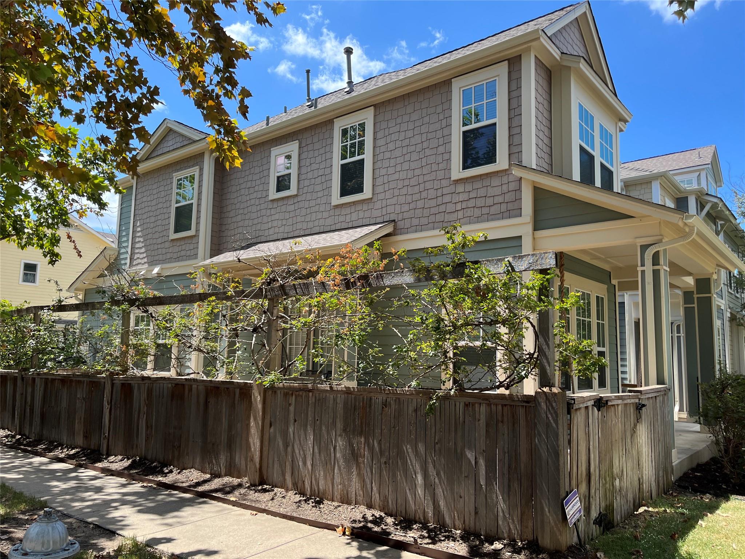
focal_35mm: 26
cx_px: 372
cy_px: 280
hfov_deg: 67.3
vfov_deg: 53.1
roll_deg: -1.1
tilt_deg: +6.7
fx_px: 560
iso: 50
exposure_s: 1/1056
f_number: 1.6
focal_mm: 5.1
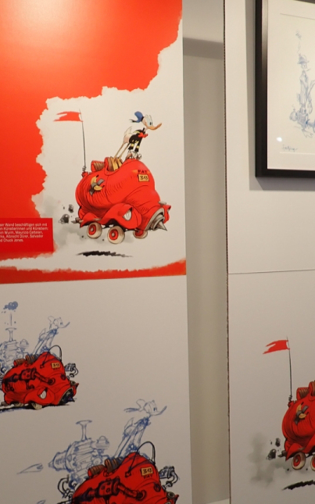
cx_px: 142
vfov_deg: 52.7
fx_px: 508
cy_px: 274
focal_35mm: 37
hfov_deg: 34.4
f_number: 2
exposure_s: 1/125
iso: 125
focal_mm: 4.5
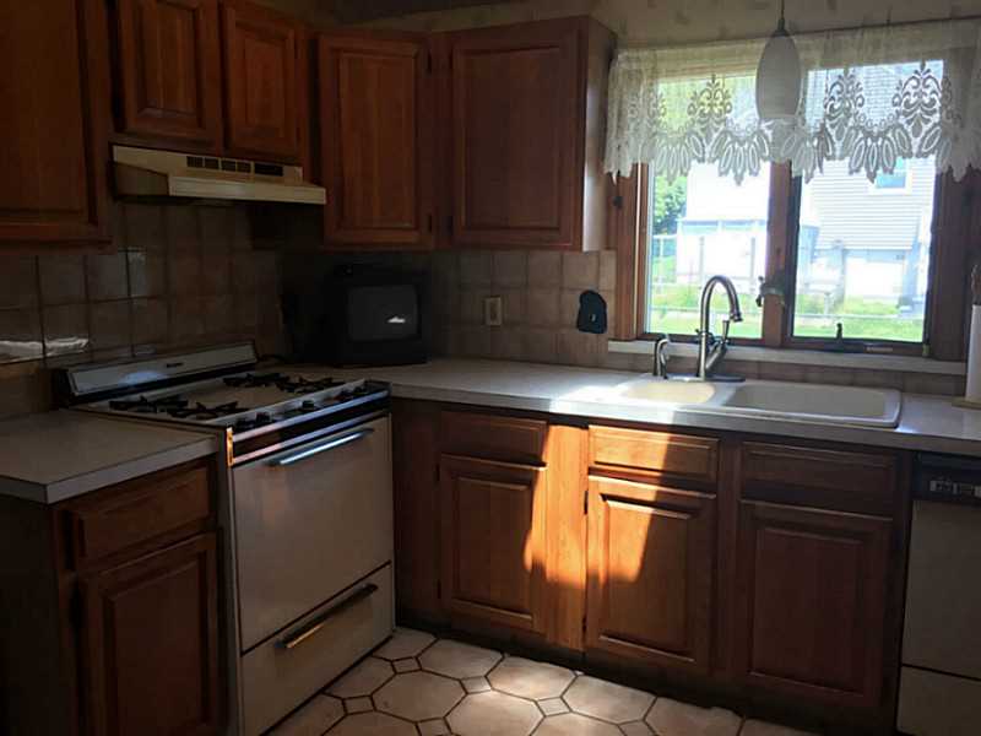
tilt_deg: -6.2
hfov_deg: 61.7
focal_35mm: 29
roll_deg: -2.1
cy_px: 368
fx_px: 822
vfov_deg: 48.2
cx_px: 490
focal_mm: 4.15
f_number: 2.2
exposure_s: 1/120
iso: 50
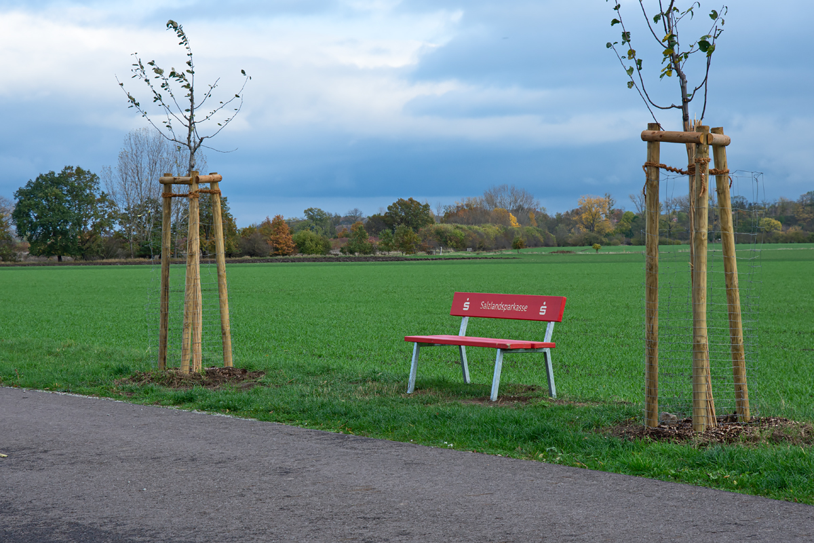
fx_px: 1865
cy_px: 272
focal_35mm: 82
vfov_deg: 16.6
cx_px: 407
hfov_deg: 24.6
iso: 200
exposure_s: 1/320
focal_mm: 55
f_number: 9
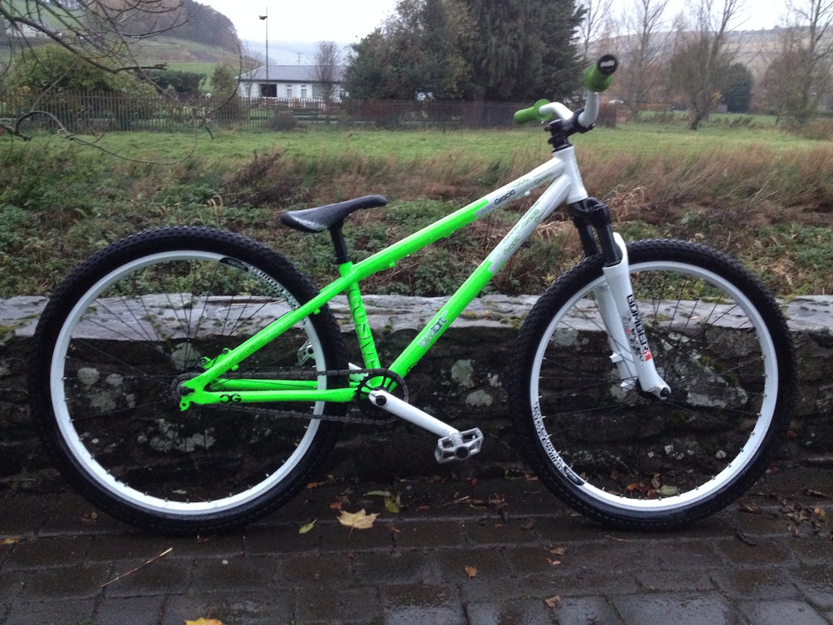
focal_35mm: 35
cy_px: 312
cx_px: 416
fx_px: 842
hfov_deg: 52.6
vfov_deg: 40.7
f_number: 2.4
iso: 320
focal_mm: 4.28
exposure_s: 1/20
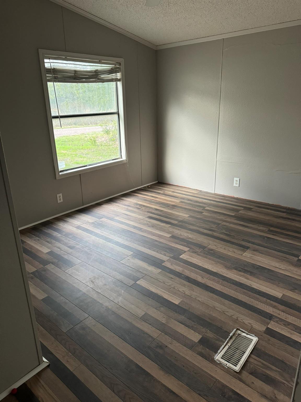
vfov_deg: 71.6
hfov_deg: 56.8
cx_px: 150
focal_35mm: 24
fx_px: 278
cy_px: 201
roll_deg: +1.5
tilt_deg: -18.4
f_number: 1.78
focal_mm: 6.76
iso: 500
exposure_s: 1/60
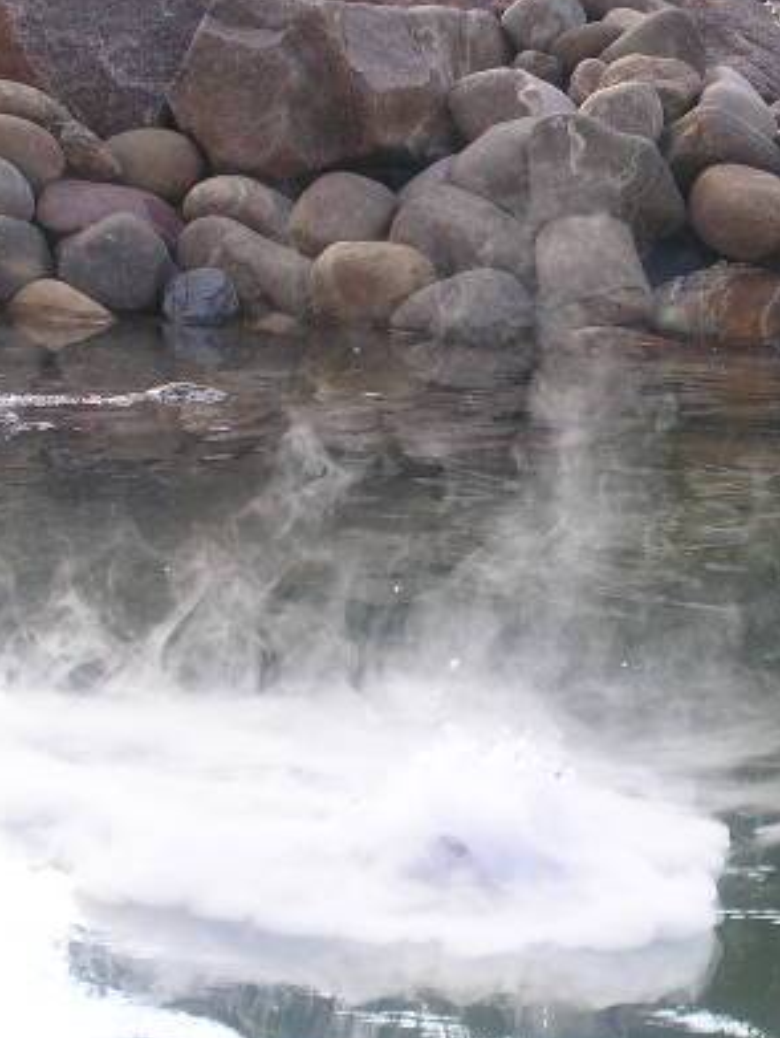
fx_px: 5639
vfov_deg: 10.5
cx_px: 791
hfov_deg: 7.9
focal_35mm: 188
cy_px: 433
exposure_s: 1/132
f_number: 4.9
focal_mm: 17.4
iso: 50
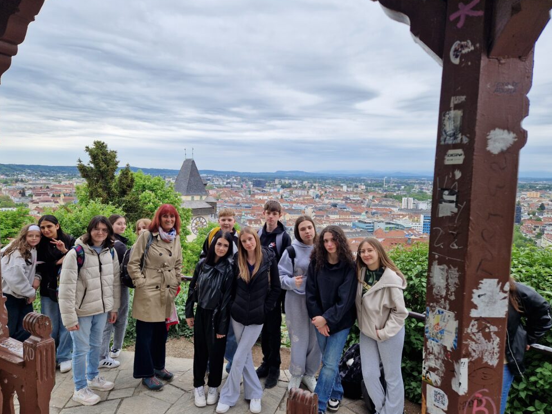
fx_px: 383
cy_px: 208
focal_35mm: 24
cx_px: 268
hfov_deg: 71.6
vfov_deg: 56.8
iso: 50
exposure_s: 1/616
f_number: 1.8
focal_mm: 5.4
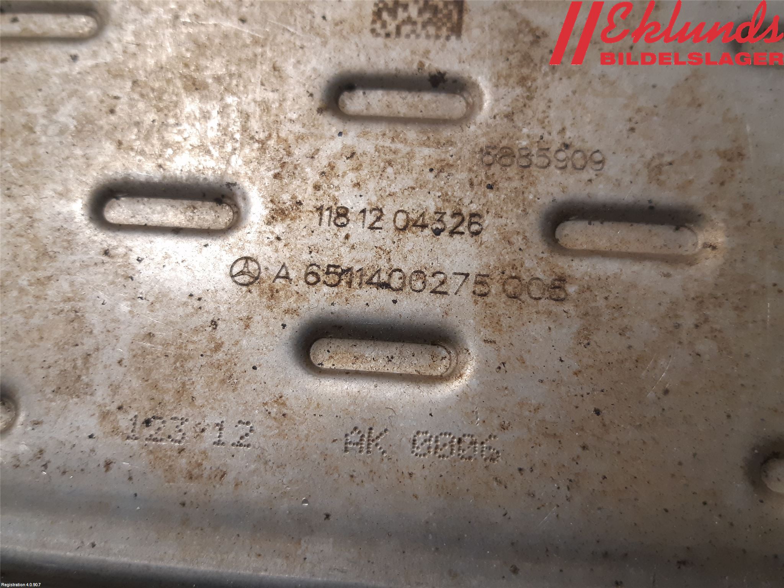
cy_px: 294
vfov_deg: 53.1
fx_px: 589
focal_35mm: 26
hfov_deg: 67.3
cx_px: 392
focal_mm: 3.93
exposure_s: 1/50
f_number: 1.7
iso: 125
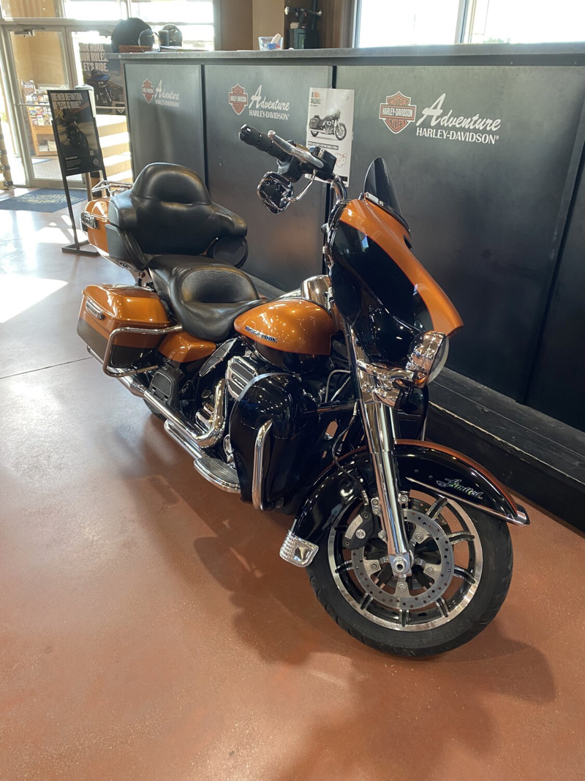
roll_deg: -1.0
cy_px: 390
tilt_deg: -25.9
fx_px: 586
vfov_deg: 67.3
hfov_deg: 53.1
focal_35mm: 26
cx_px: 292
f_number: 1.8
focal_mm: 4.25
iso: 100
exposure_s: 1/60
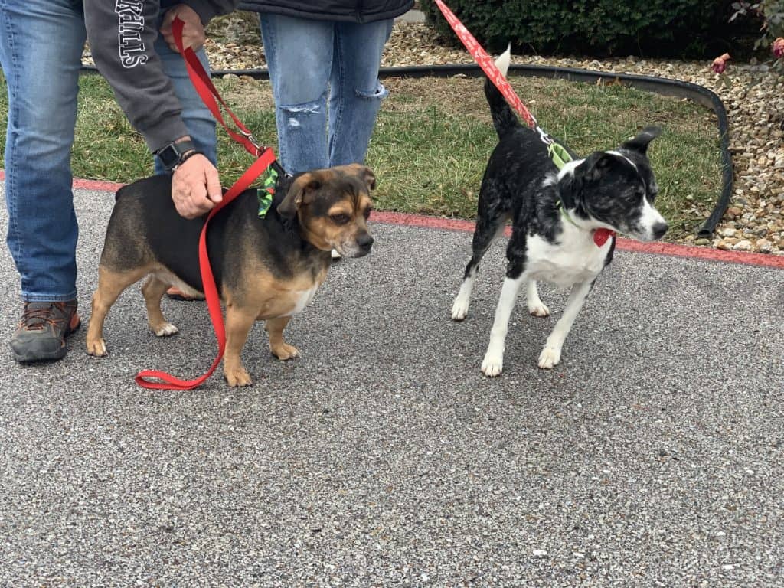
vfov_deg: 28.0
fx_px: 1178
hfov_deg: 36.8
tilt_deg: -16.9
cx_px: 392
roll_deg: -3.1
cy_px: 294
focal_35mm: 52
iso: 25
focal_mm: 6
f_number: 2.4
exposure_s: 1/122
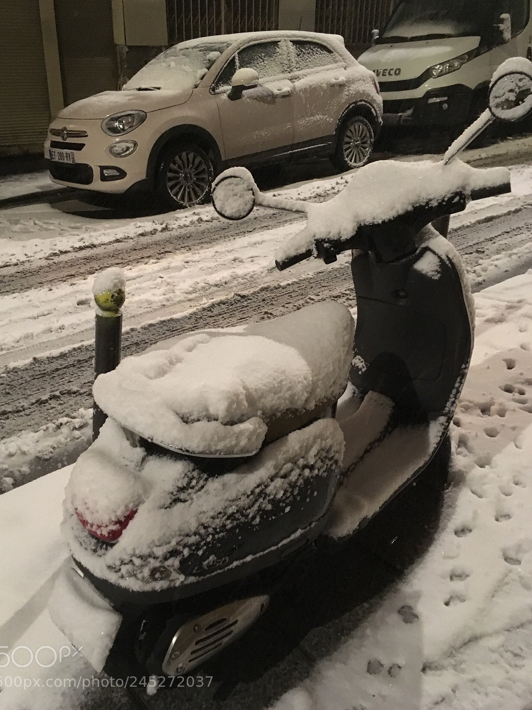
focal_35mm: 31
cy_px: 340
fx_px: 635
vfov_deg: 58.3
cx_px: 250
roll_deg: +1.6
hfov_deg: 45.4
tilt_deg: -22.7
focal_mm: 4.15
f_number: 2.2
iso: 500
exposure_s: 1/17
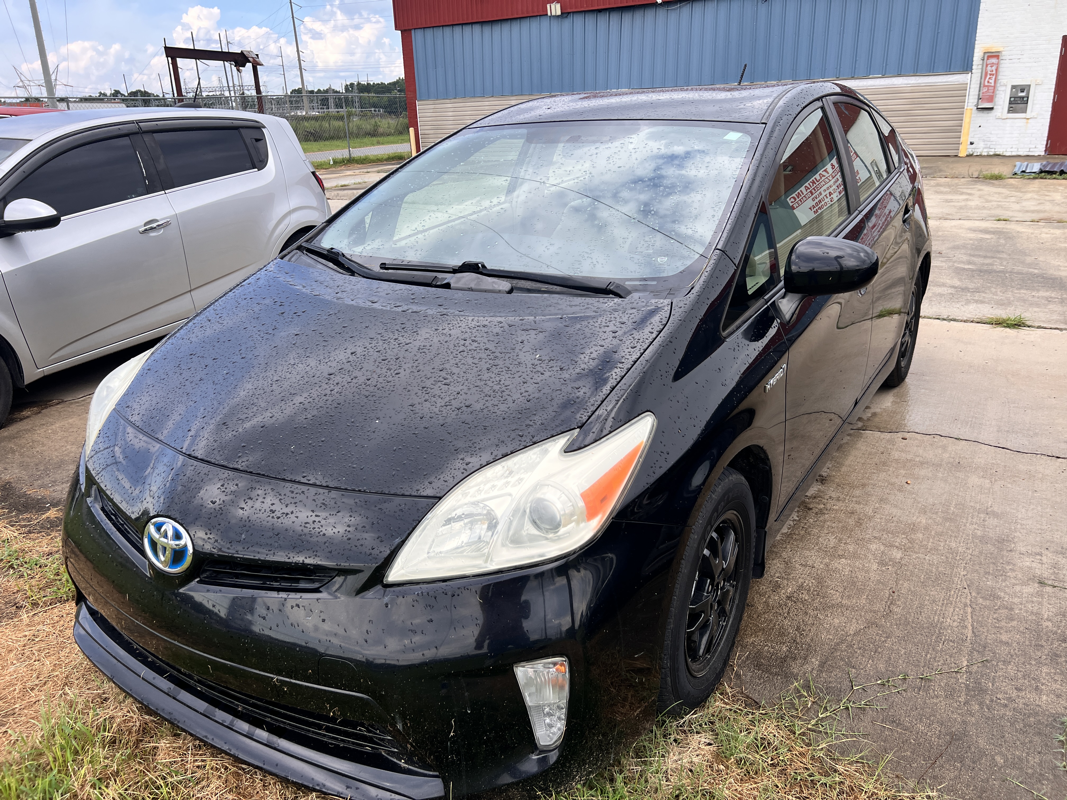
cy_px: 400
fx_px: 801
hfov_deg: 67.3
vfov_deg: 53.1
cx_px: 534
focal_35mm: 26
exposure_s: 1/1326
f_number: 1.5
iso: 50
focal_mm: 5.7
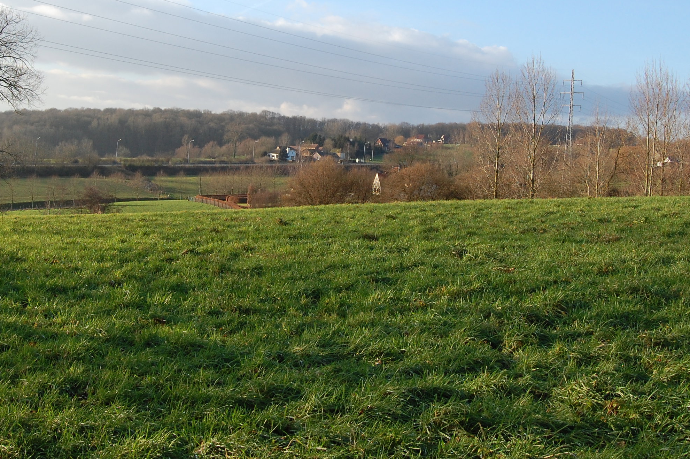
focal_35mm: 41
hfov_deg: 47.4
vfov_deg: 32.1
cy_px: 129
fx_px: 785
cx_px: 324
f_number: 10
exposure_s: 1/200
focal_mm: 18
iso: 400
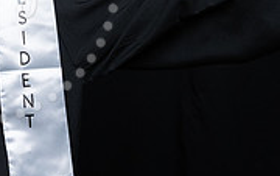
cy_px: 8
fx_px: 840
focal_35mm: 110
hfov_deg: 17.6
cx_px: -96
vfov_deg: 11.8
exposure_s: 1/125
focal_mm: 26.5
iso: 1000
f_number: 5
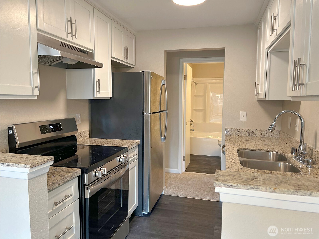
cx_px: 160
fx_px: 240
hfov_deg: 67.3
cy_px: 120
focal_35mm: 26
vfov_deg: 53.1
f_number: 1.5
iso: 100
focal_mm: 5.7
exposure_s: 1/60
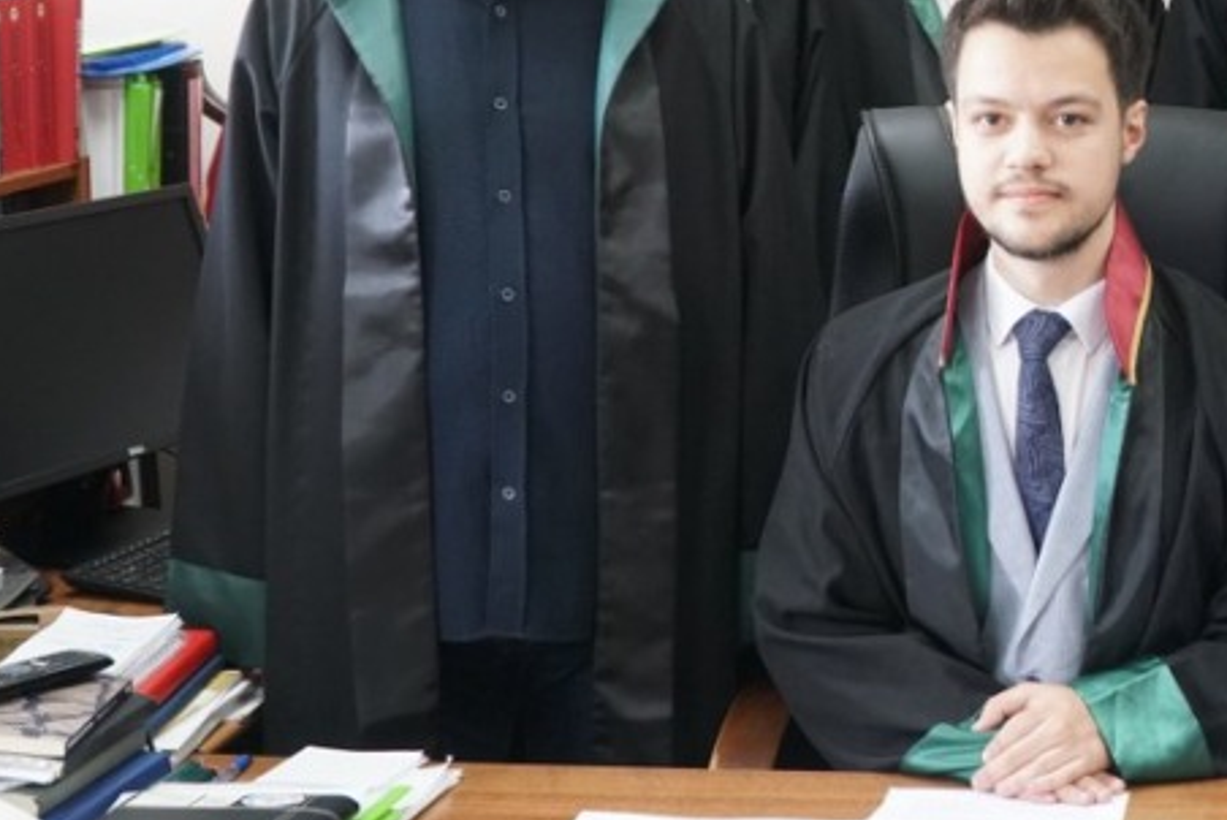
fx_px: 2524
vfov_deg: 18.4
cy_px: 228
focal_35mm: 74
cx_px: 1249
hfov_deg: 25.8
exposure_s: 1/60
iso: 1000
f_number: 4
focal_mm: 24
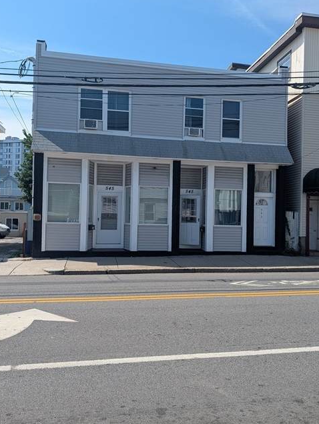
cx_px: 162
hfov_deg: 48.3
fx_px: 356
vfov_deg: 61.6
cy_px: 205
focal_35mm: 29
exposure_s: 1/1178
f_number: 1.68
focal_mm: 6.9
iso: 25
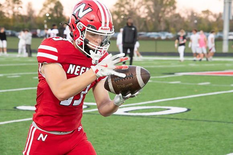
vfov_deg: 9.2
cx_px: 116
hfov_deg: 13.7
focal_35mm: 150
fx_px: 971
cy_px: 78
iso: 8000
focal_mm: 150
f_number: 9
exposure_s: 1/320
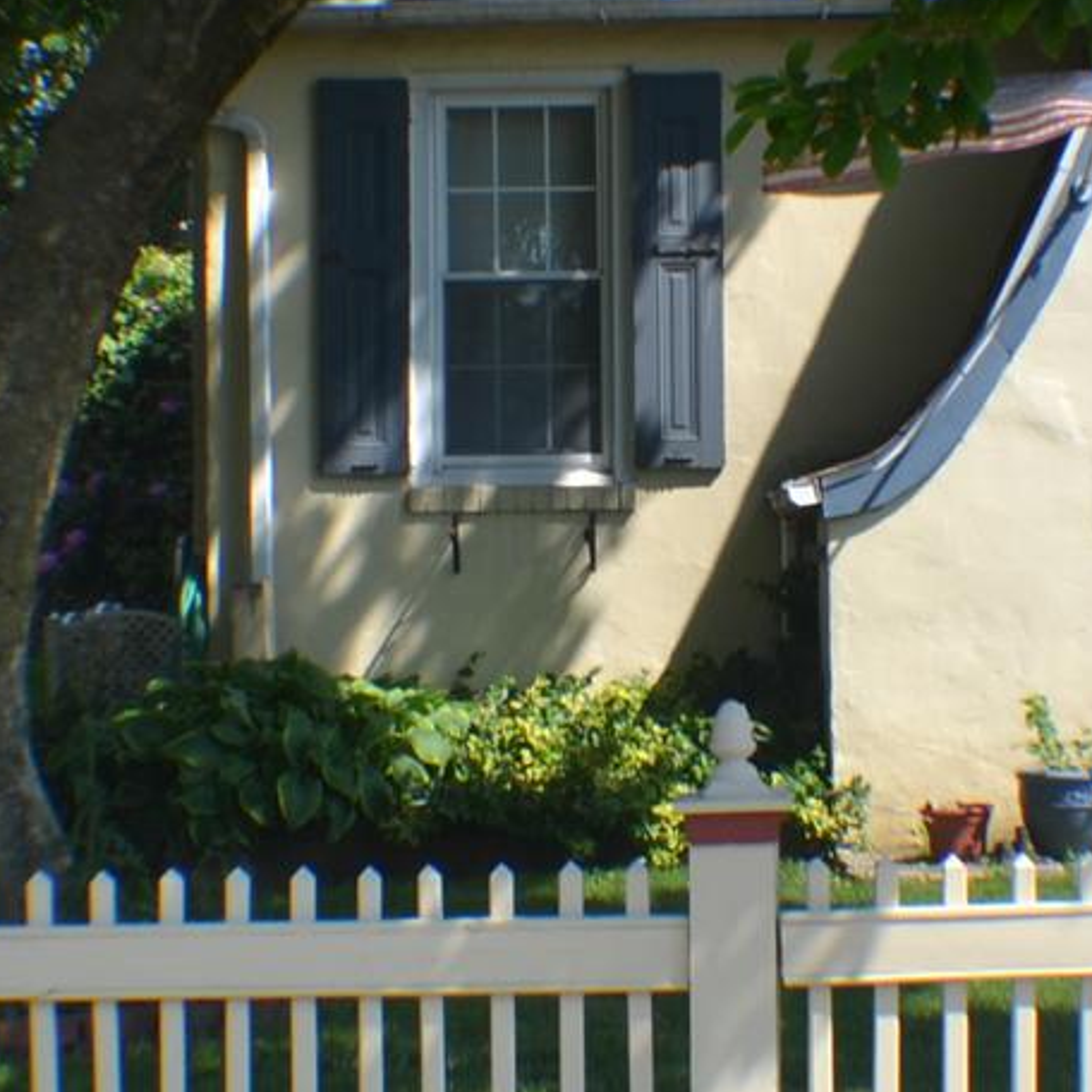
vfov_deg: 13.8
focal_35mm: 126
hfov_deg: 13.8
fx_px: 4497
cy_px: 370
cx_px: 623
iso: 100
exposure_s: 1/200
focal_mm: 22
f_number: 7.1
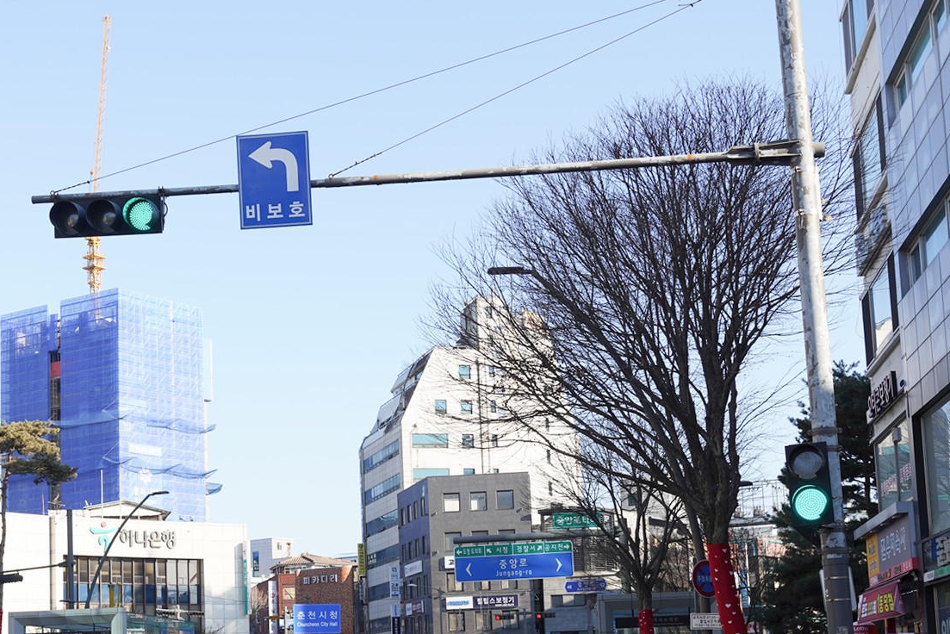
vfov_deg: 23.2
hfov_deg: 34.4
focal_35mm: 58
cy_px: 476
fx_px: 1531
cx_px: 376
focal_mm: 32
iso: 100
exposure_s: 1/100
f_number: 9
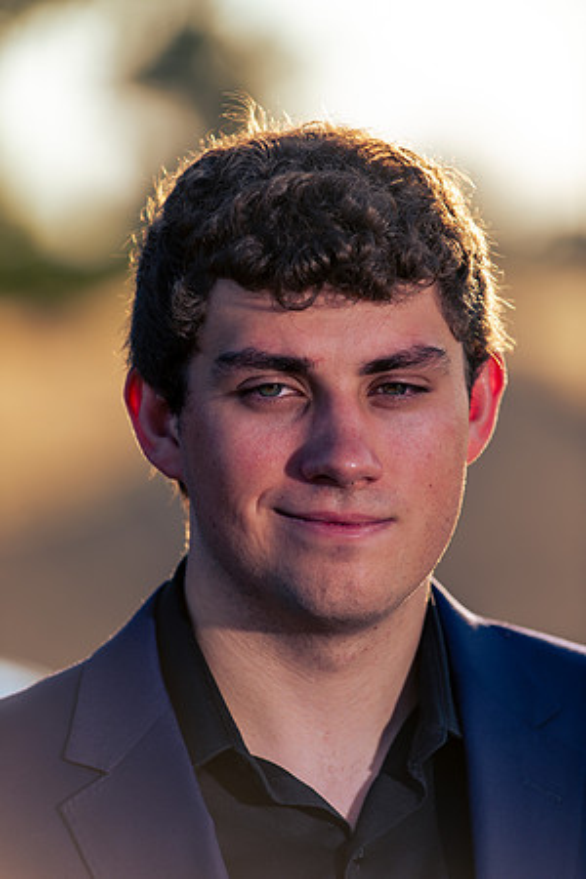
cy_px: 440
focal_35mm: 200
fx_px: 4883
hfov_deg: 6.9
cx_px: 293
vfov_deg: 10.3
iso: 31
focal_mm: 200
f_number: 4
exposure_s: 1/250
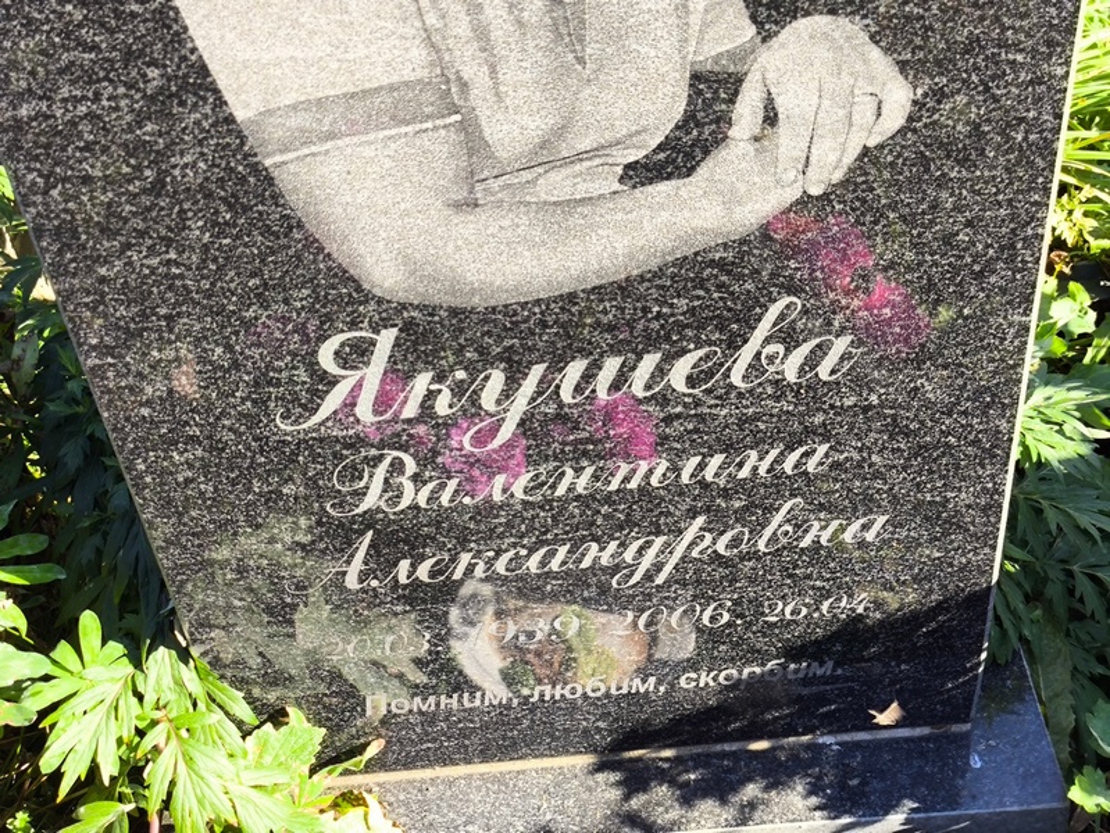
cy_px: 416
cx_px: 555
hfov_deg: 38.2
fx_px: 1604
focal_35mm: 50
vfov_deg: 29.1
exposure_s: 1/280
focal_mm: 4.71
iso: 50
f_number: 1.7
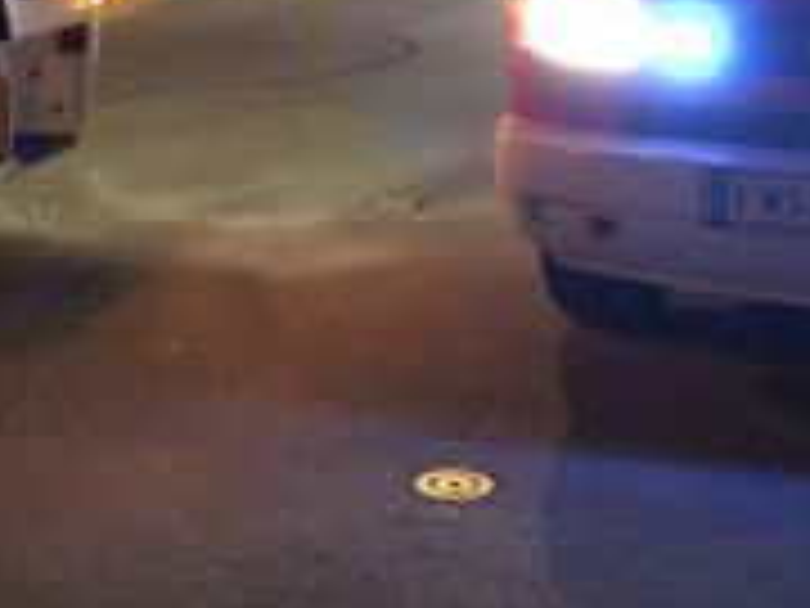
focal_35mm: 105
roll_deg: +1.9
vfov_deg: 13.9
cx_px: 230
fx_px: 2457
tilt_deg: -11.5
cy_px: -16
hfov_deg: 18.6
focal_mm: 4.15
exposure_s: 1/17
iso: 640
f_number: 2.2
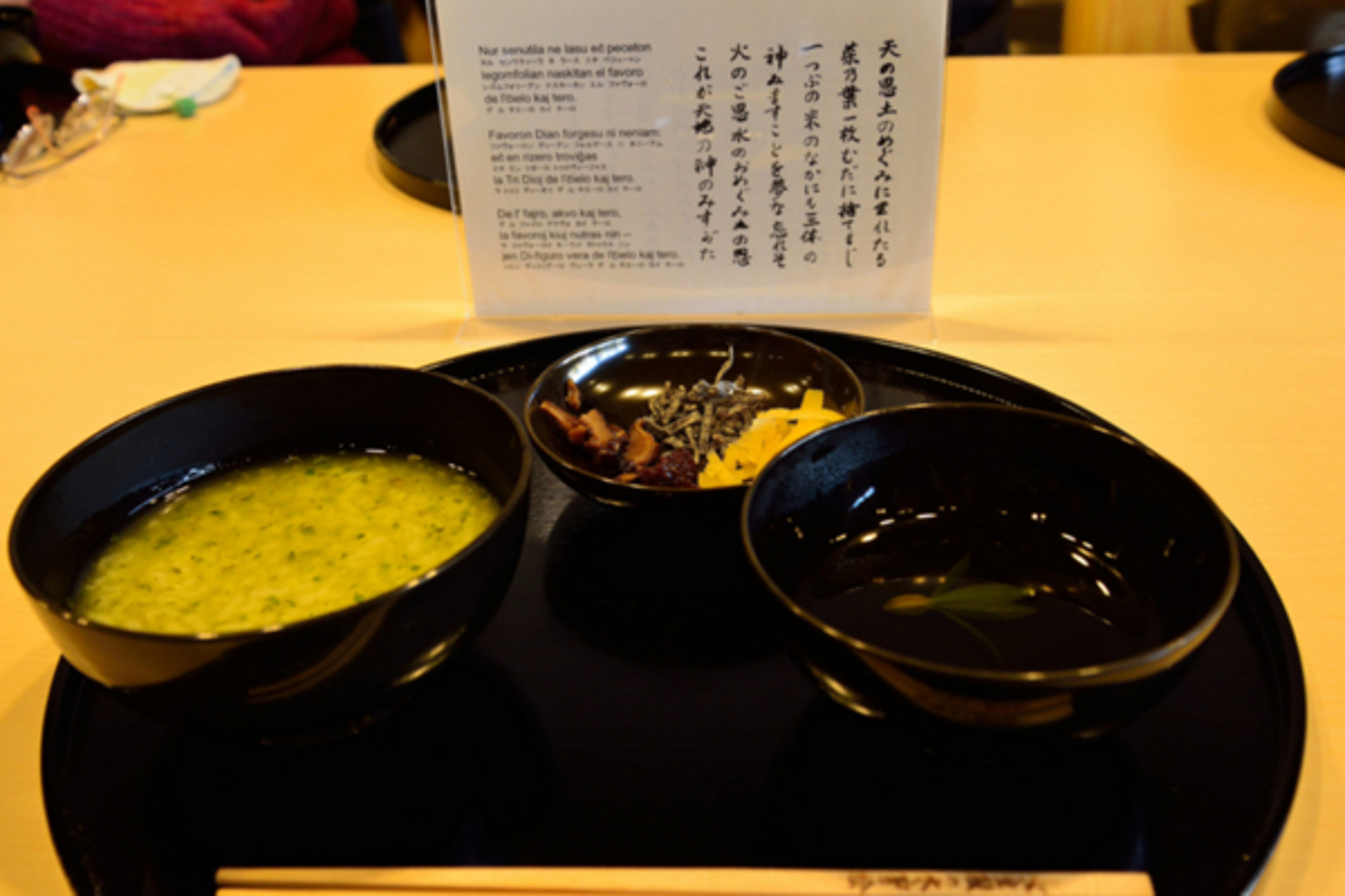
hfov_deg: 58.7
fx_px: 1195
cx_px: 672
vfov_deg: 41.1
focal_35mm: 32
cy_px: 448
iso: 800
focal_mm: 32
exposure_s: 1/25
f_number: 6.3
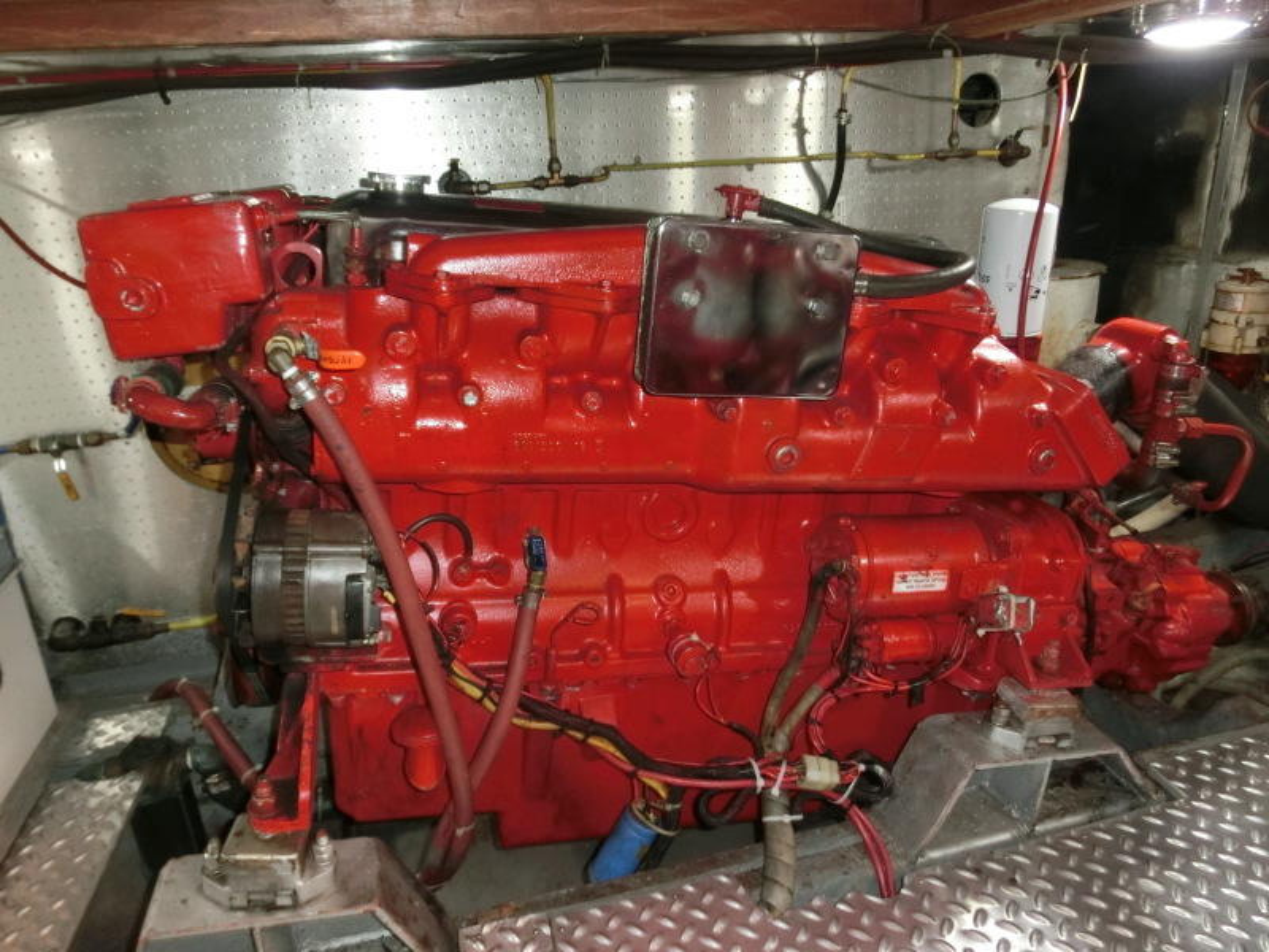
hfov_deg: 71.6
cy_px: 476
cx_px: 634
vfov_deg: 56.8
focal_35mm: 24
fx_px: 880
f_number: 3
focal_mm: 4.24
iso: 400
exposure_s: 1/50
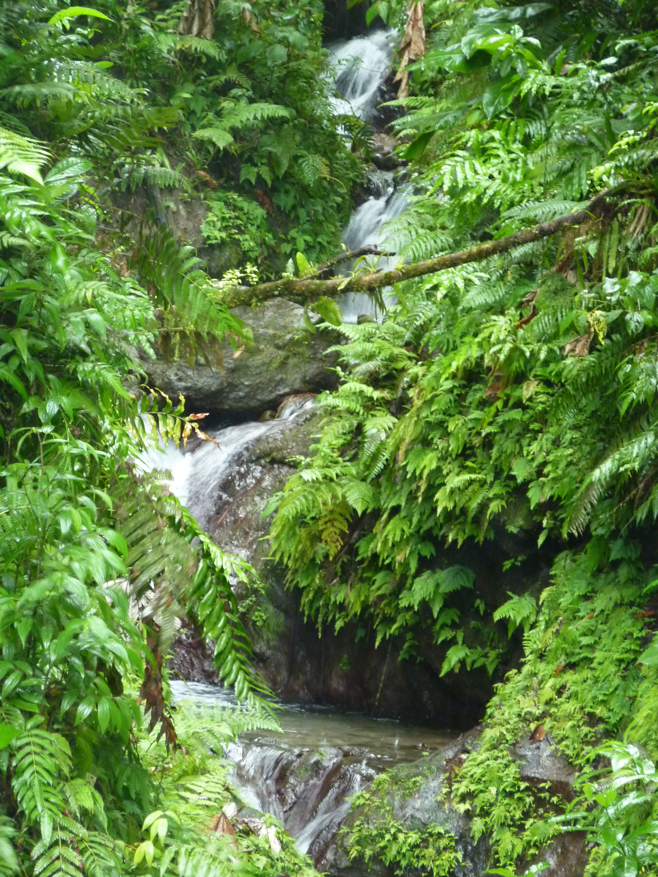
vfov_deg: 10.9
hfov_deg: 8.2
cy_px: 438
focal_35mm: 182
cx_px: 329
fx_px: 4613
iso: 400
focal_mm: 29.9
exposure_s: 1/15
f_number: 4.5
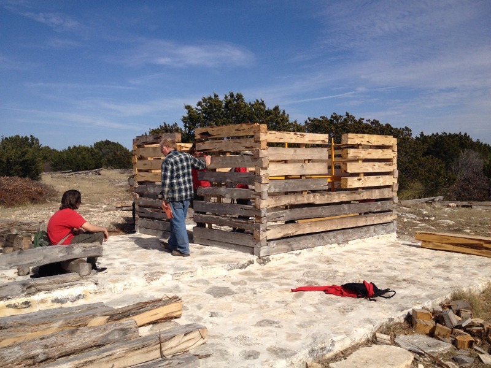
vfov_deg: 40.7
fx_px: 496
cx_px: 246
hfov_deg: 52.6
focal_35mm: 35
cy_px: 184
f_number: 2.4
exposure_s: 1/3067
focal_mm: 4.28
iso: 50
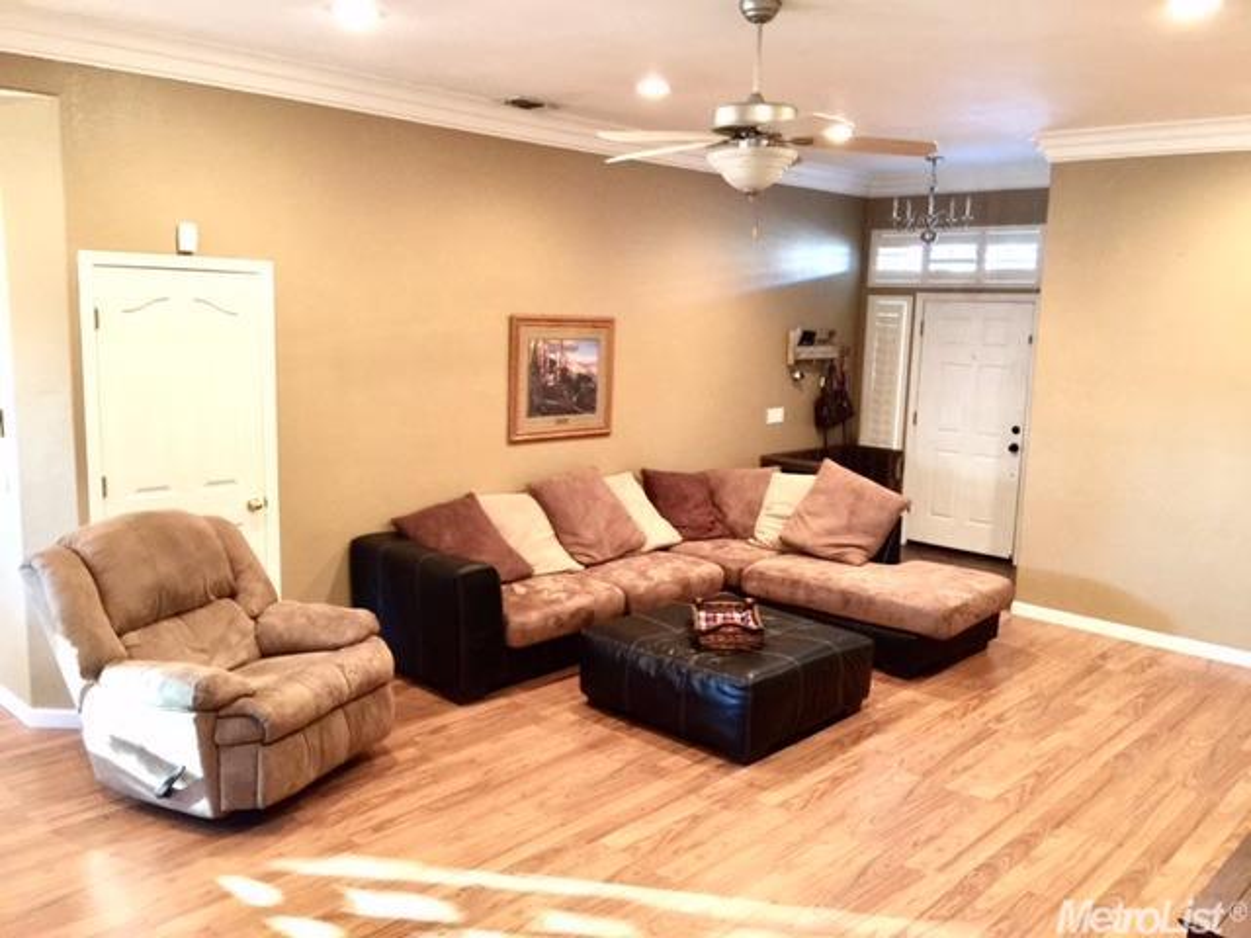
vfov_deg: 48.2
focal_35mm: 29
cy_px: 469
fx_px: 1048
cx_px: 626
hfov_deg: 61.7
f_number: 2.2
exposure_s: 1/8
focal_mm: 4.15
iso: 100
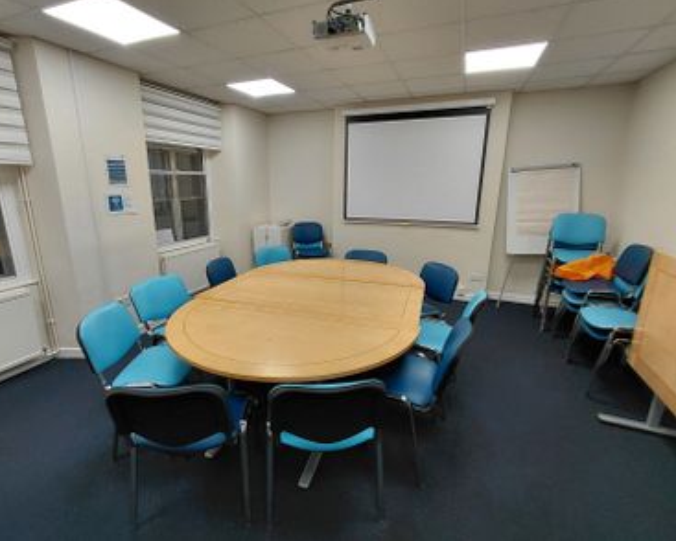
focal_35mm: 17
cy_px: 267
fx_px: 340
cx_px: 309
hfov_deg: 89.4
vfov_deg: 77.0
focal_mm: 1.64
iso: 64
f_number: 2.2
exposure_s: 1/50
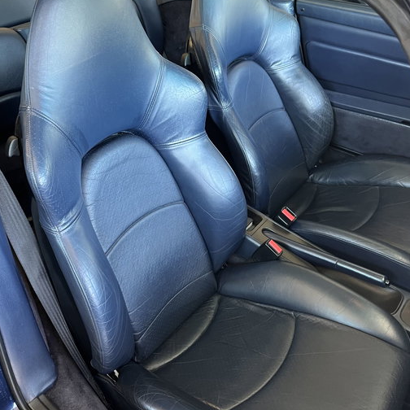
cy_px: 183
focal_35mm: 35
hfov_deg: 46.8
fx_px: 469
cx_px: 156
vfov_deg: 47.1
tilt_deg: -35.9
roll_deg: -0.7
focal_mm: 5.1
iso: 160
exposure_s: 1/50
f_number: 1.6
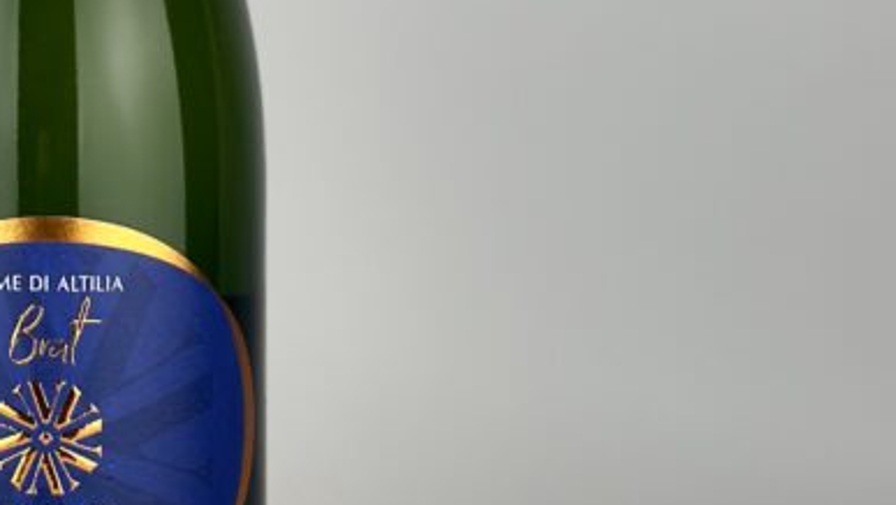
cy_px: -66
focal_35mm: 144
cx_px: 9
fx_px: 3422
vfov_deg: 8.4
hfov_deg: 14.7
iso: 80
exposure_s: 1/619
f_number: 1.78
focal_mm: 6.86
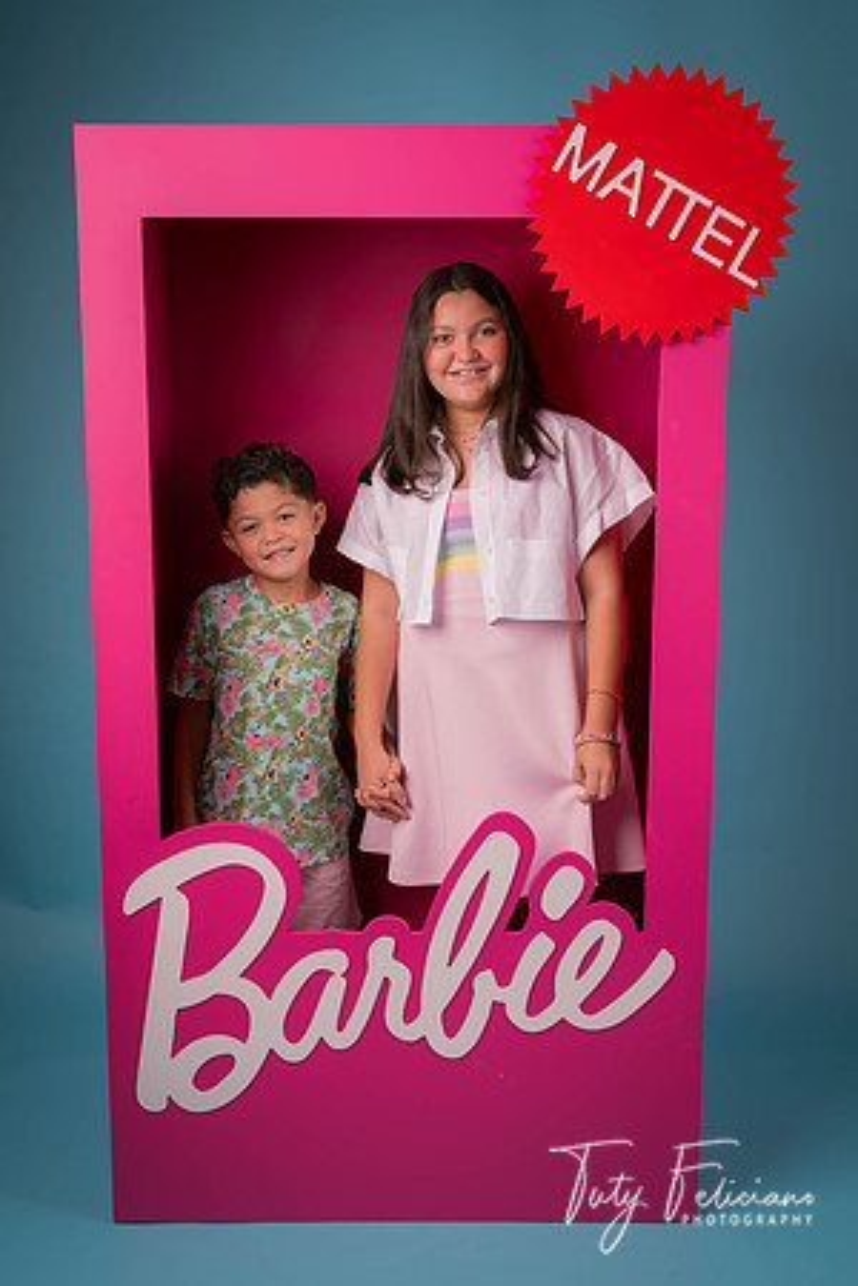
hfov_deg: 34.2
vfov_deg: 49.6
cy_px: 643
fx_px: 1394
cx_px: 429
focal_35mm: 39
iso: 125
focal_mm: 39
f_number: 7.1
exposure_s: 1/125
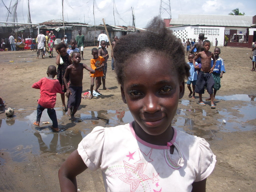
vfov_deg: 37.7
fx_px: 281
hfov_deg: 49.0
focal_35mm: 38
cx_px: 128
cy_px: 96
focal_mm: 6.3
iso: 100
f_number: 3.3
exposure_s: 1/800
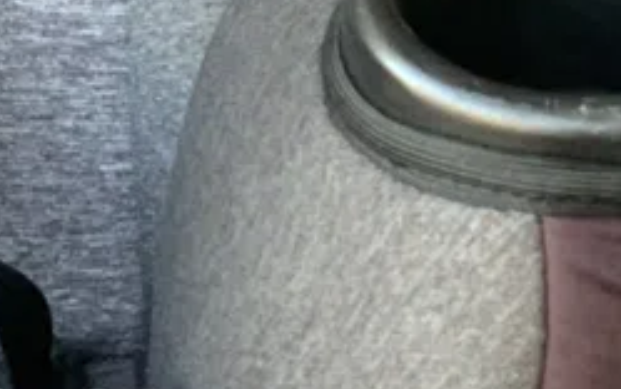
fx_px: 5115
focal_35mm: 302
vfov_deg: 4.3
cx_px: -496
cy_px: -188
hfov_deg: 6.8
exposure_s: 1/78
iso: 125
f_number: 2.4
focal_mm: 6
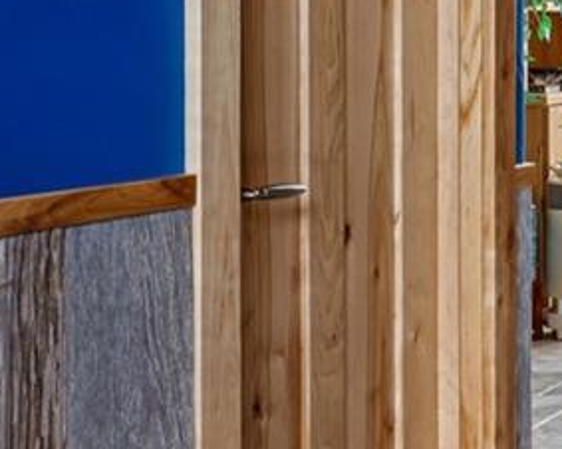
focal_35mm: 85
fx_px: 1413
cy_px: 113
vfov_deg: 17.9
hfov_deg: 14.5
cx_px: 1352
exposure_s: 4
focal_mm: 16
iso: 100
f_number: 8
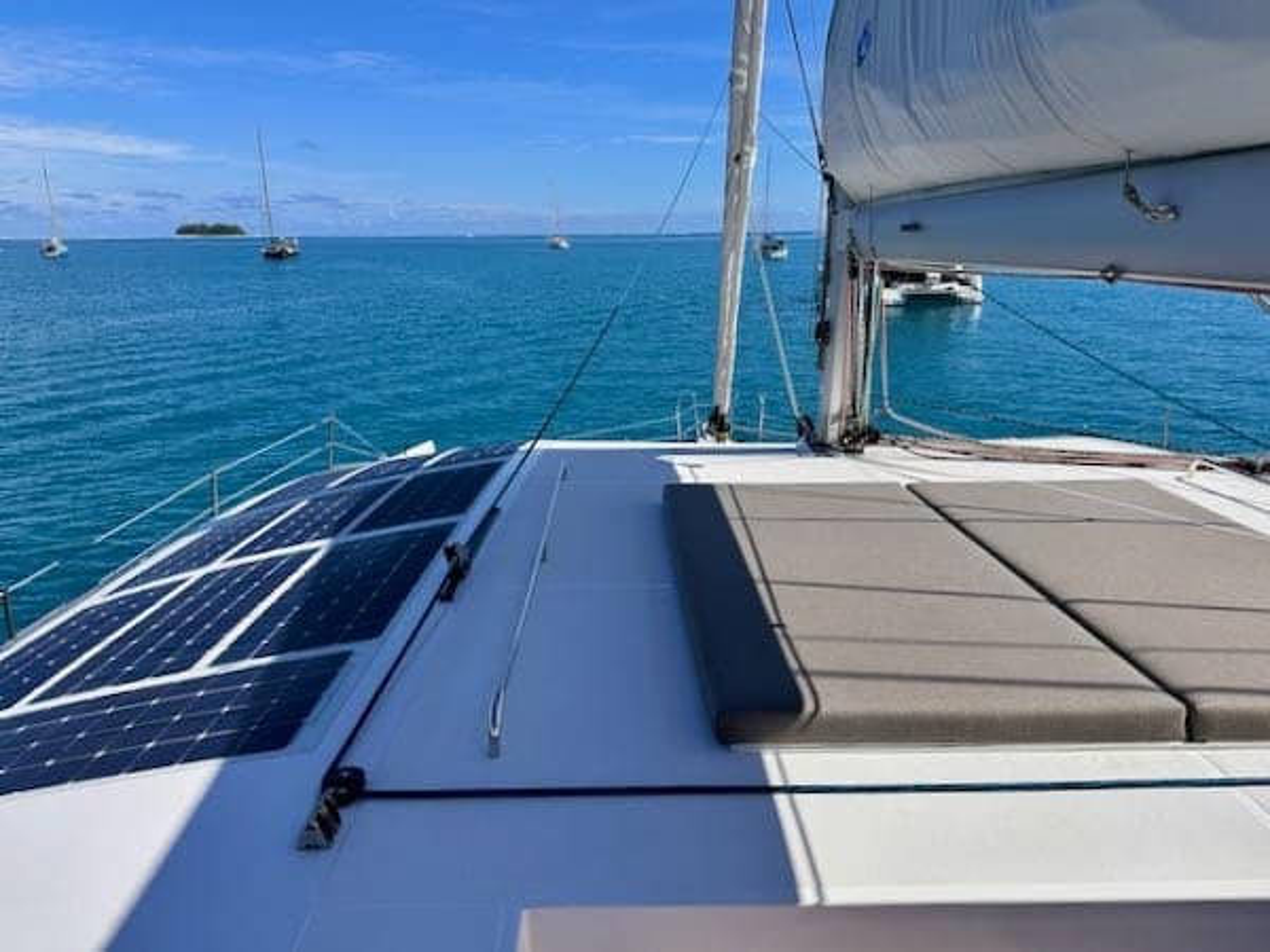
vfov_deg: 56.8
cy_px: 476
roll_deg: +2.2
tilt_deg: -15.4
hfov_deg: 71.6
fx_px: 881
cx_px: 635
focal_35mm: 24
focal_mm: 6.86
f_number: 1.78
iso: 80
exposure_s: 1/7042
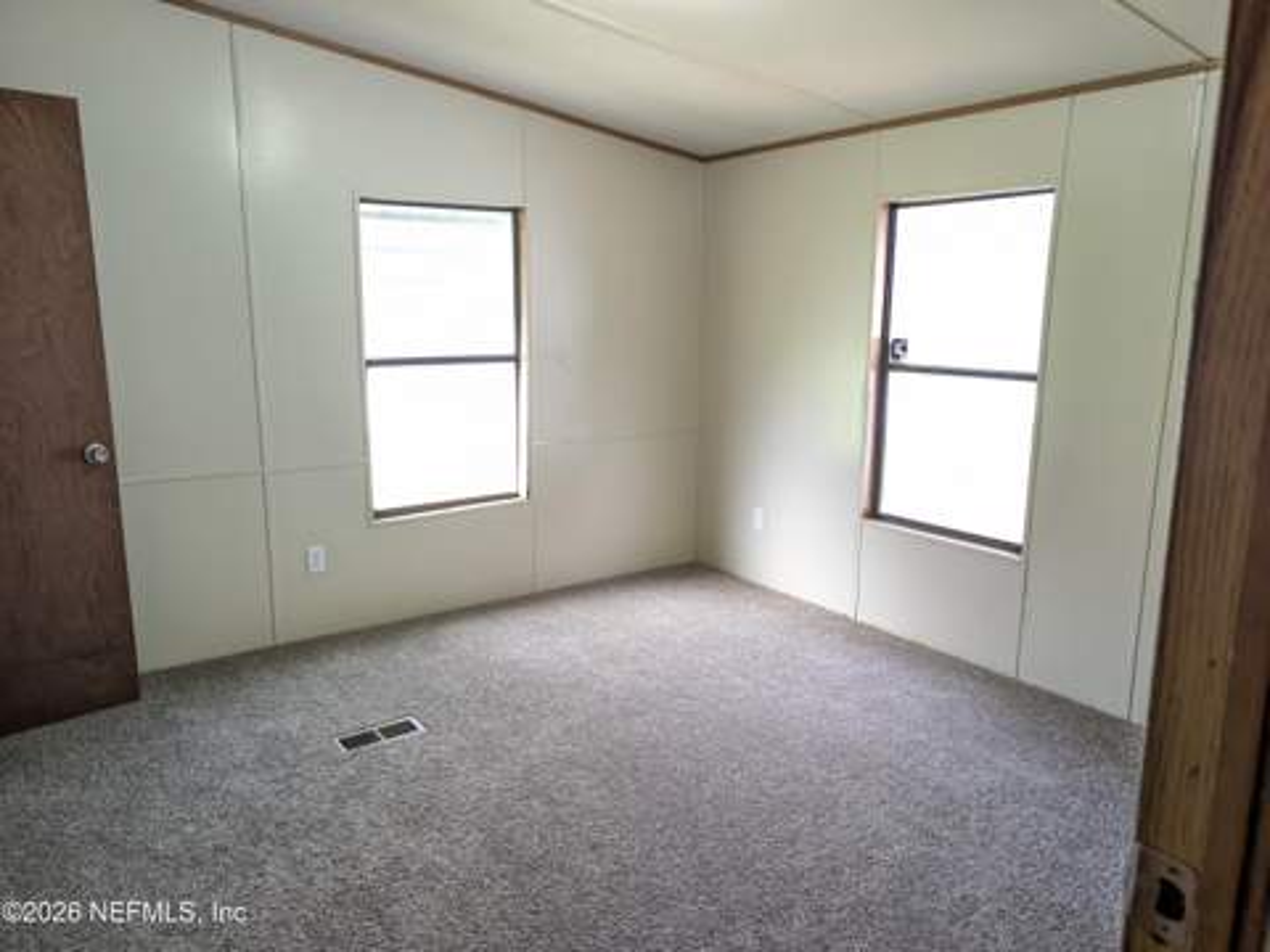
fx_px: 881
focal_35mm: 24
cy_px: 476
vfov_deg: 56.8
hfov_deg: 71.6
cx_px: 635
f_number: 1.68
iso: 257
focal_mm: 6.9
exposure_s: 1/60
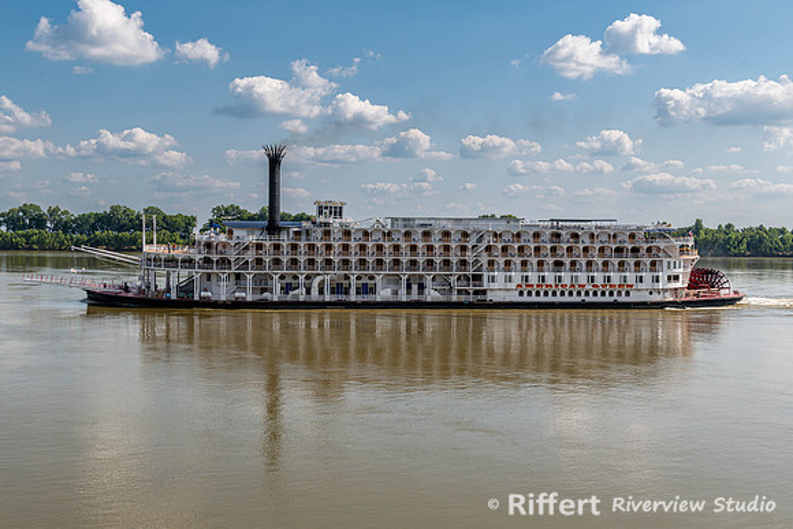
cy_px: 264
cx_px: 396
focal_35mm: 40
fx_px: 876
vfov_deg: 33.6
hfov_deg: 48.7
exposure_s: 1/160
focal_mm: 38
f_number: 10
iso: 64
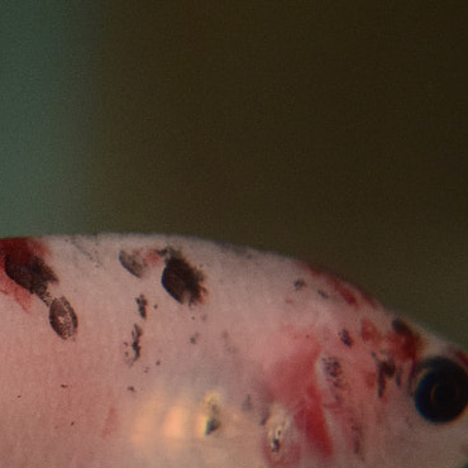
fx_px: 2445
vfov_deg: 10.9
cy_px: 422
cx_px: -151
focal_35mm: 160
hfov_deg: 10.7
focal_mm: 29
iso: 1600
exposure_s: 1/60
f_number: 4.2
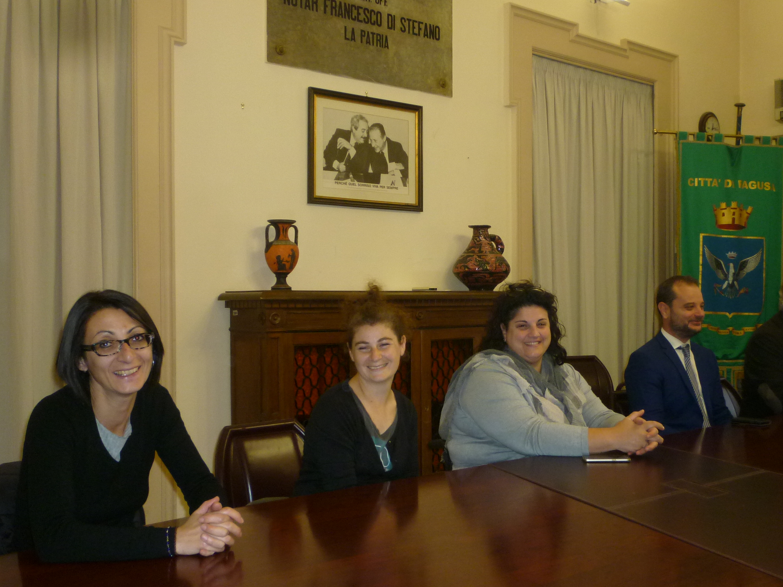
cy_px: 326
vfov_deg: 38.6
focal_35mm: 37
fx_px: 837
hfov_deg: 49.8
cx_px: 466
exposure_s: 1/30
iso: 200
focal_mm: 5.2
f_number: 3.3
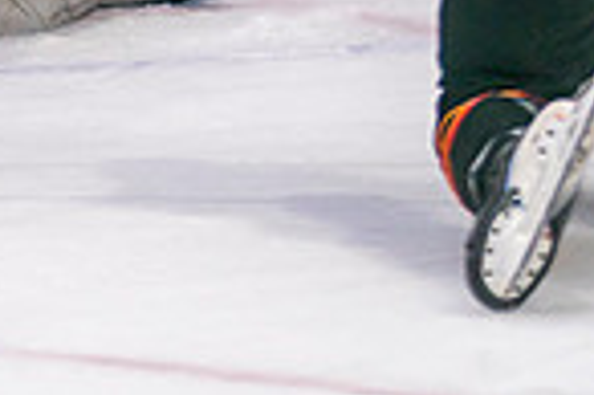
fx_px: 10202
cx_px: -306
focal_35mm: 619
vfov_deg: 2.2
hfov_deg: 3.3
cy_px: -119
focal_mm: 115
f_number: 2.8
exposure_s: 1/640
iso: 500
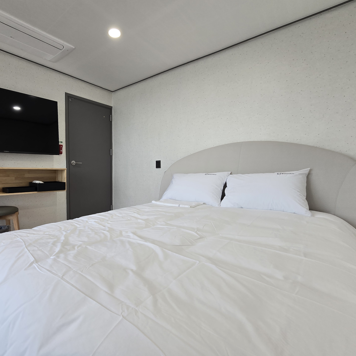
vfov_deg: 87.4
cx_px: 140
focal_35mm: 16
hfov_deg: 86.2
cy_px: 176
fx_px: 186
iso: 50
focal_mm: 2.2
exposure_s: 1/142
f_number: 2.2
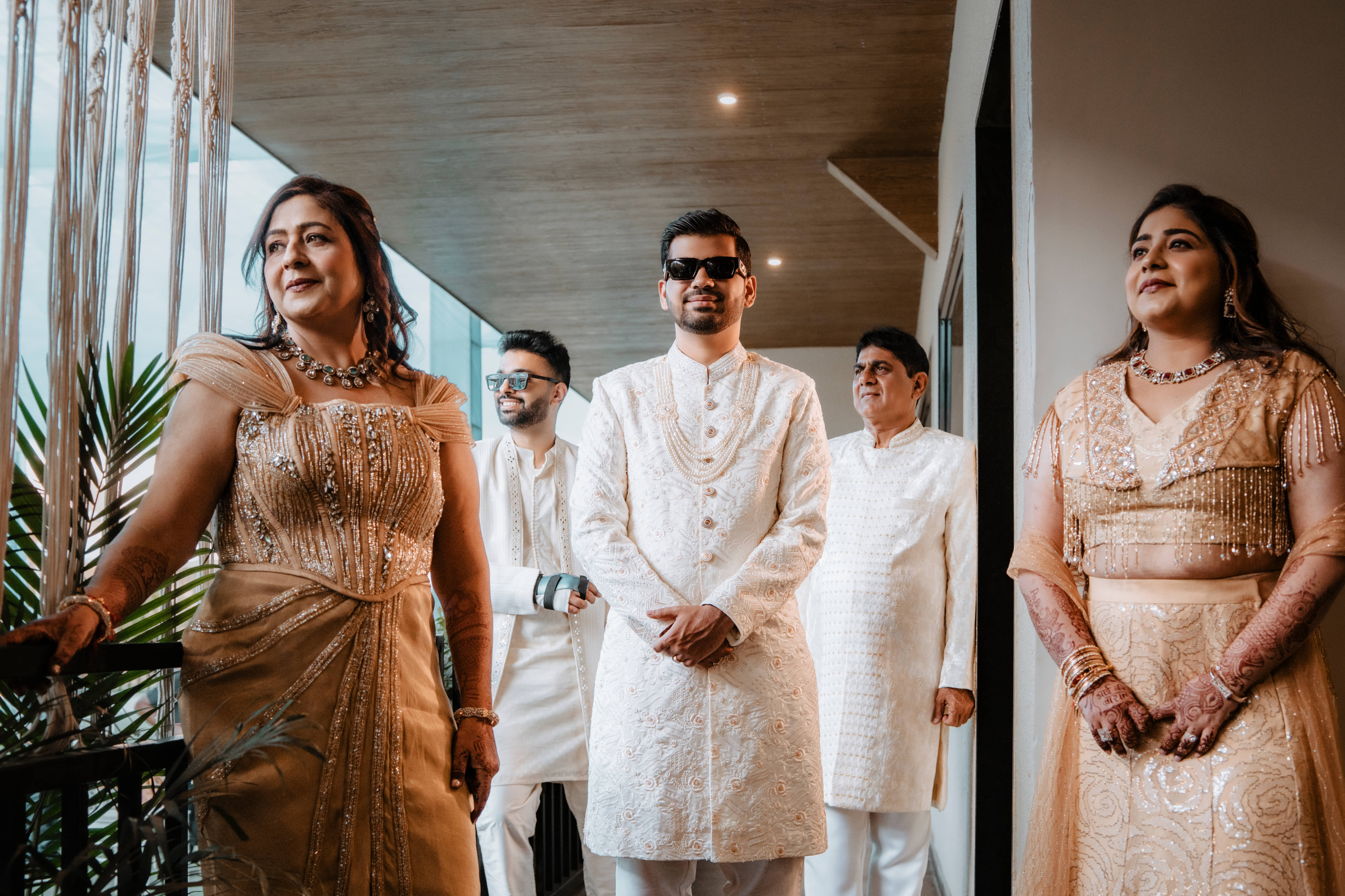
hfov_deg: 53.1
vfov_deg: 36.9
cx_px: 654
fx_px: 1345
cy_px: 460
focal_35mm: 36
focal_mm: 35
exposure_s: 1/320
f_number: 4.5
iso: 1600
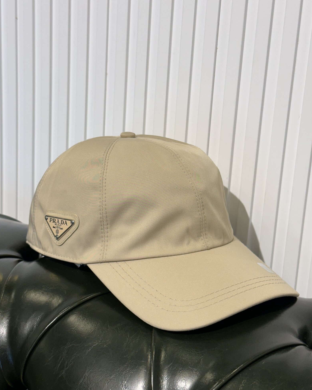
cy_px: 199
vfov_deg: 36.7
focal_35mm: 51
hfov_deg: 29.7
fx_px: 589
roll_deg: -3.7
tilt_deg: -13.3
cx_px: 154
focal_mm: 6.86
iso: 40
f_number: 1.78
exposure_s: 1/102
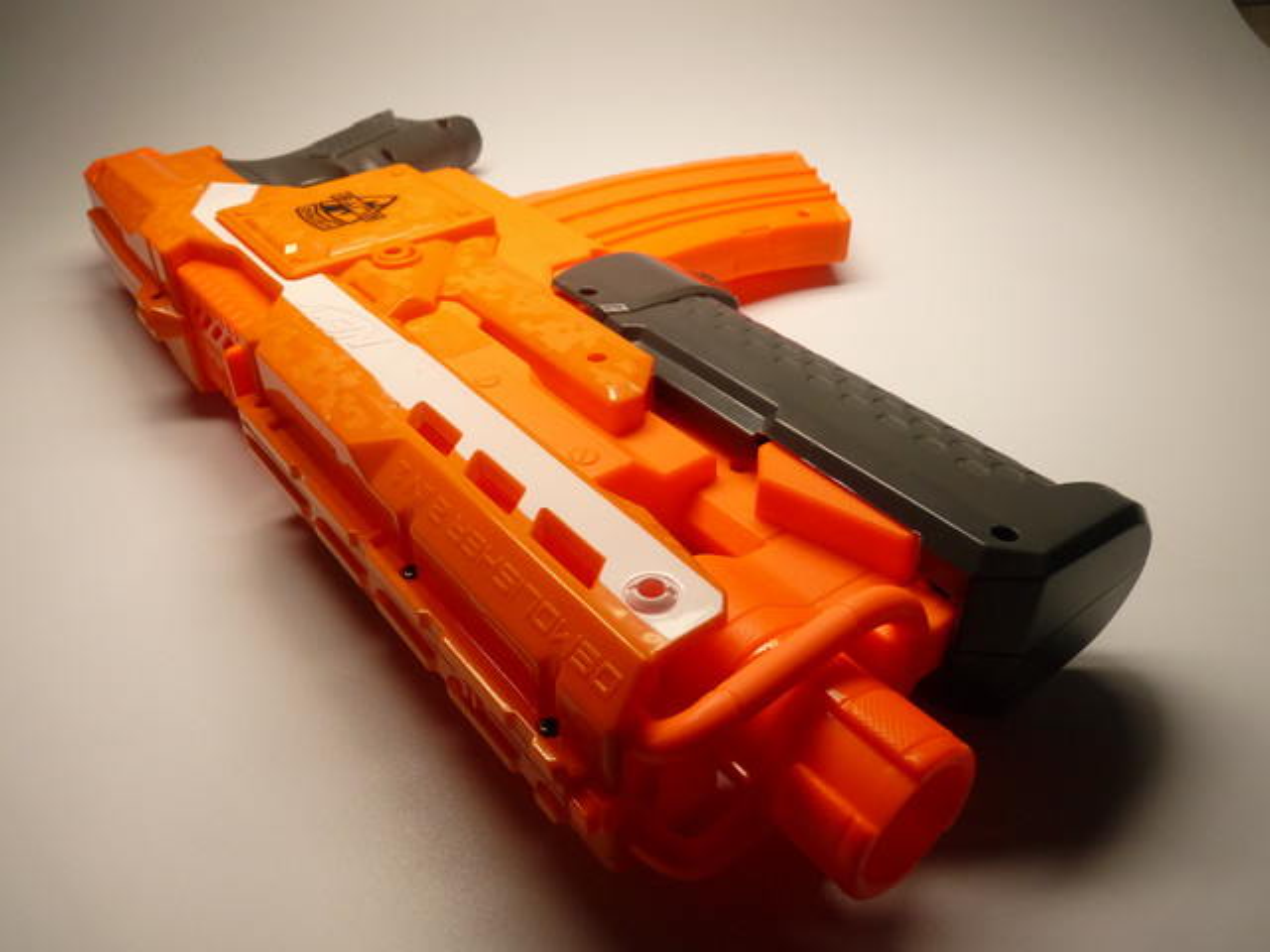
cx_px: 635
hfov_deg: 65.3
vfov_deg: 51.4
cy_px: 476
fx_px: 991
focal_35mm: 27
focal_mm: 4.8
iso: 200
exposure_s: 1/320
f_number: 2.8
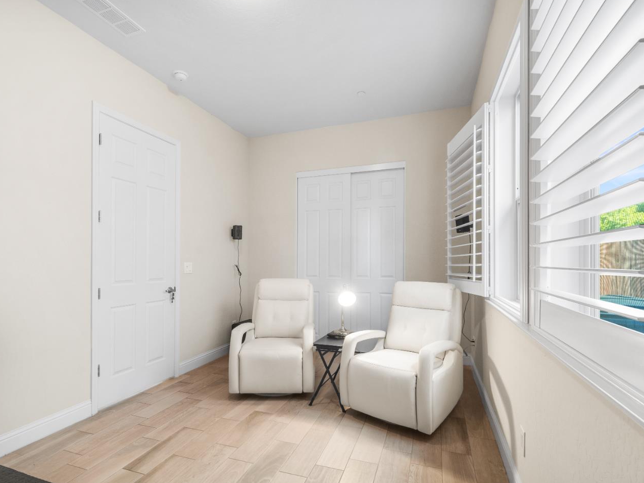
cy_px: 239
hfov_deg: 94.5
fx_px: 298
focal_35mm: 16
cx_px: 328
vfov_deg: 78.1
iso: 1250
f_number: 8
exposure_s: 1/40
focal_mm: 14
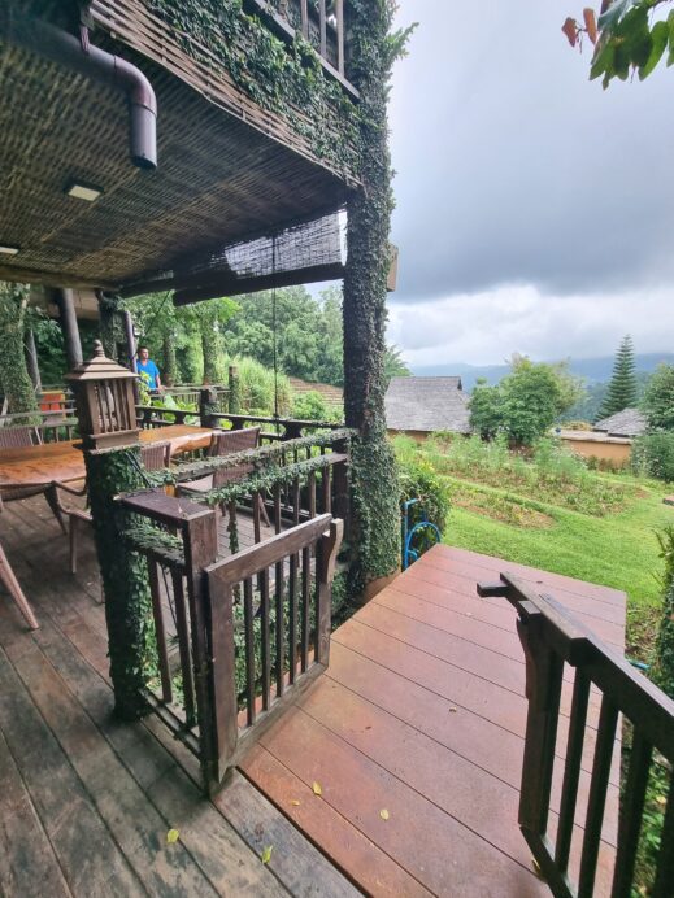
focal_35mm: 13
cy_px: 449
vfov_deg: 106.2
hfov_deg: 89.9
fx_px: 337
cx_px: 337
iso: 50
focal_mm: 2.2
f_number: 2.2
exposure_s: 1/370
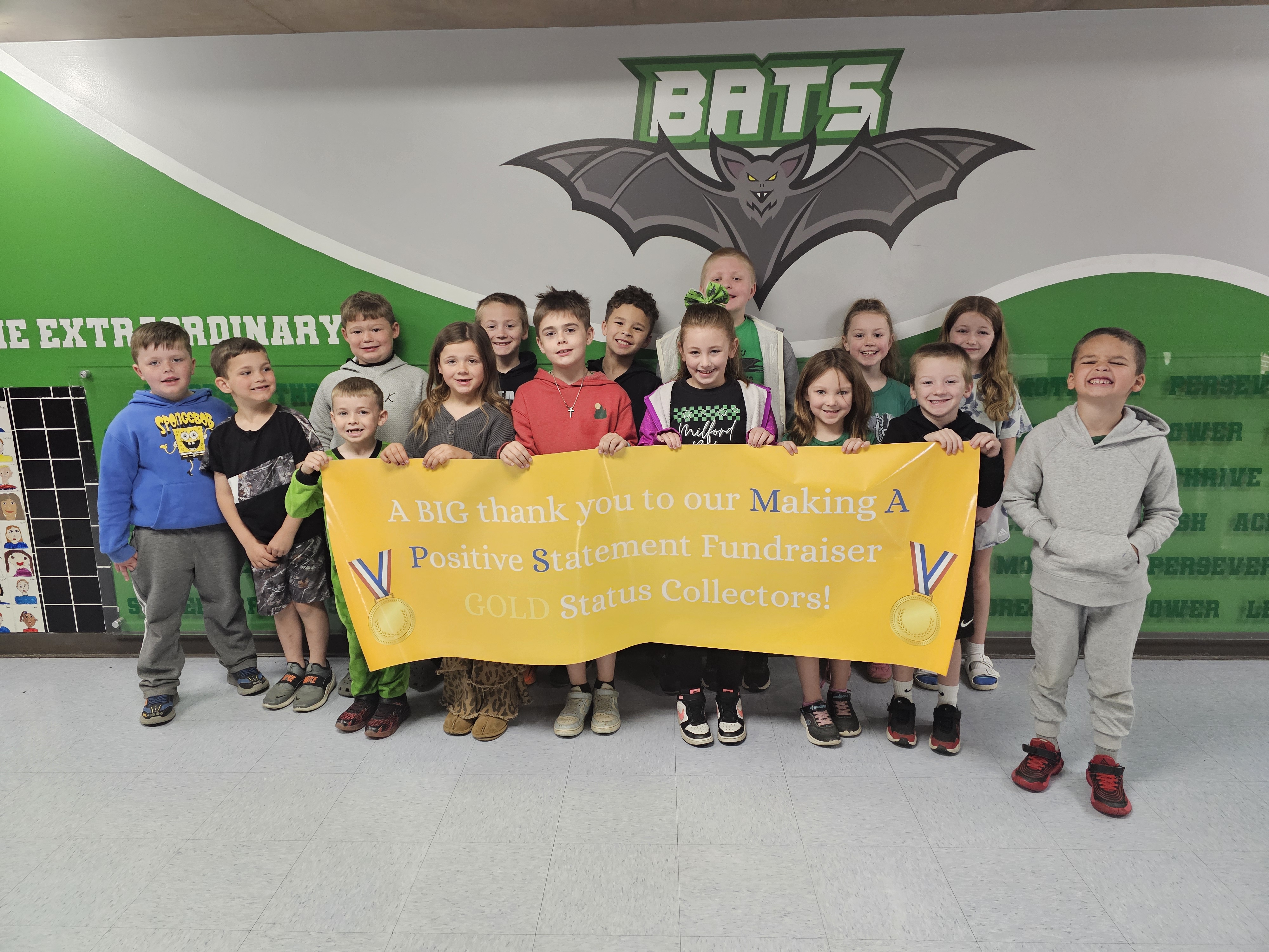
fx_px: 843
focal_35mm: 23
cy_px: 476
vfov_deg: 58.9
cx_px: 634
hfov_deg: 73.9
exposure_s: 1/120
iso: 640
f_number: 1.7
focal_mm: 6.3
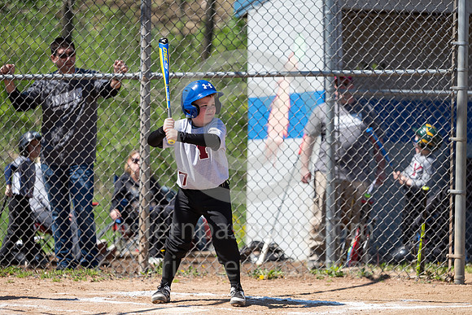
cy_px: 158
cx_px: 236
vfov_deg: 7.9
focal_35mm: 175
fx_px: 2295
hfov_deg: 11.7
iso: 200
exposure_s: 1/2500
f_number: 3.2
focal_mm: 175
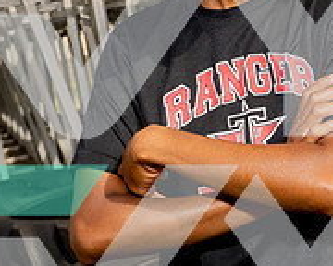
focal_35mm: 127
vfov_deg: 12.1
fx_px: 1252
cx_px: 392
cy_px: 40
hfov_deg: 14.7
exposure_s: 1/250
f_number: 8
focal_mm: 42
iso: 100
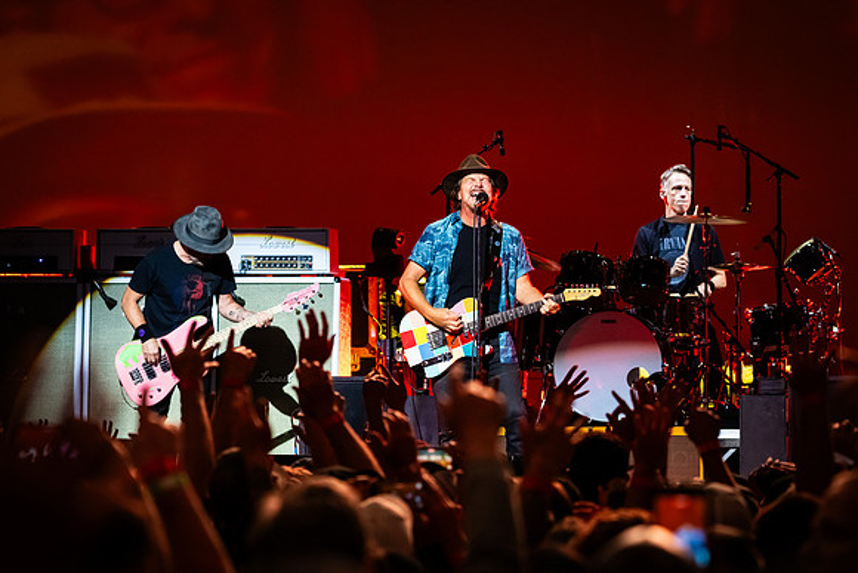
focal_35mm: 200
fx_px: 4768
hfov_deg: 10.3
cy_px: 286
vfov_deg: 6.9
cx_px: 429
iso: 5000
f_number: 5.6
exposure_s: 1/160
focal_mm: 200
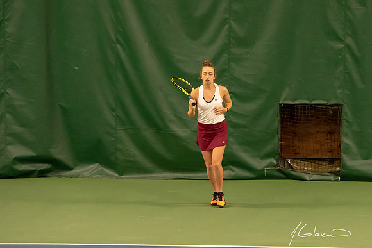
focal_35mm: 291
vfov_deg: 4.7
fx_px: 3006
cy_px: 120
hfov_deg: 7.1
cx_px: 229
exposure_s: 1/250
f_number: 4.5
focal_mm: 200
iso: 10000
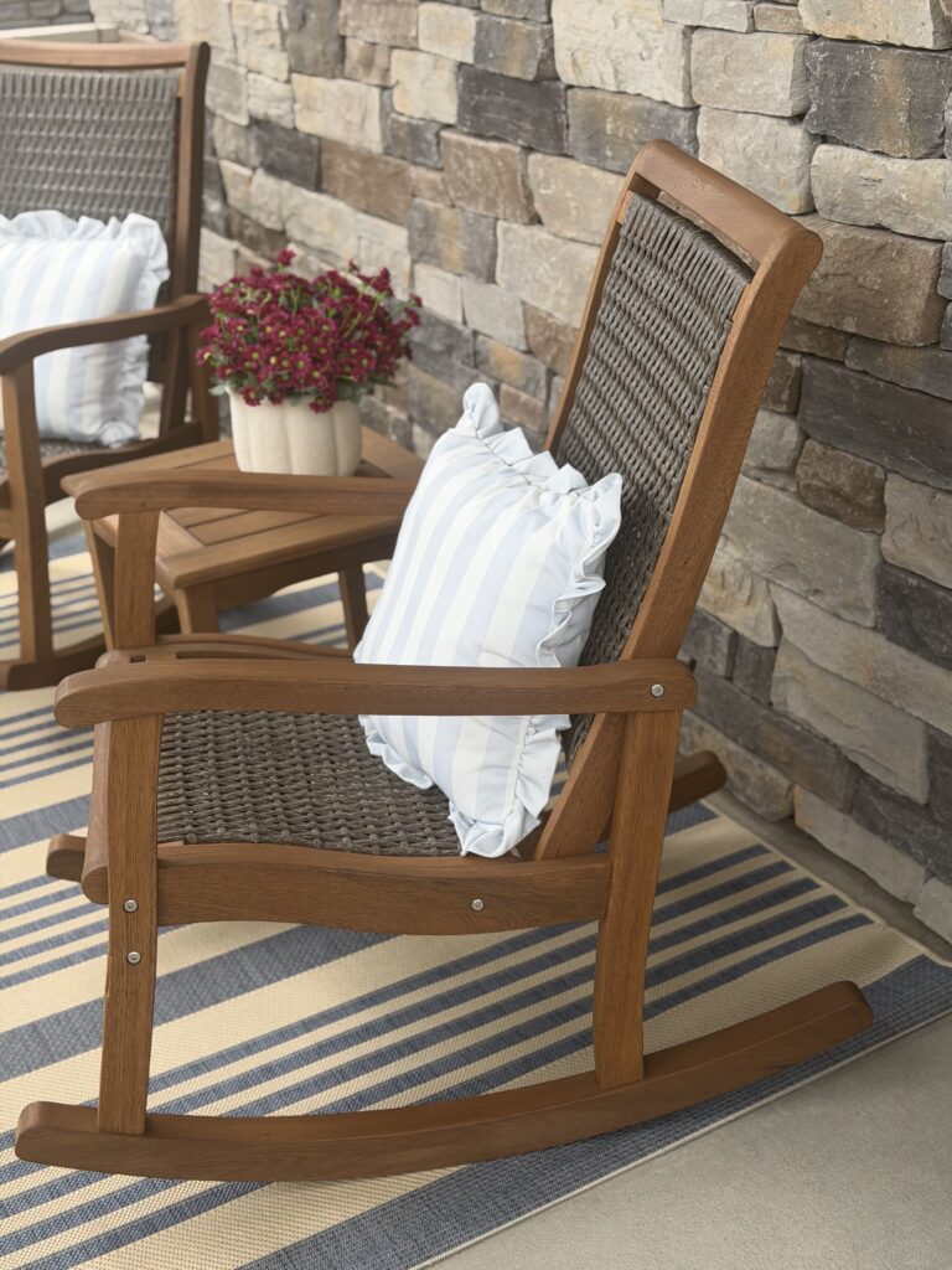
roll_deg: +2.8
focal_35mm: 48
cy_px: 635
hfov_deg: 30.3
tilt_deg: -24.6
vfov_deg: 39.7
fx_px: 1760
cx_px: 476
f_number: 1.78
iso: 64
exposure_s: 1/1931
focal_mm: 6.76
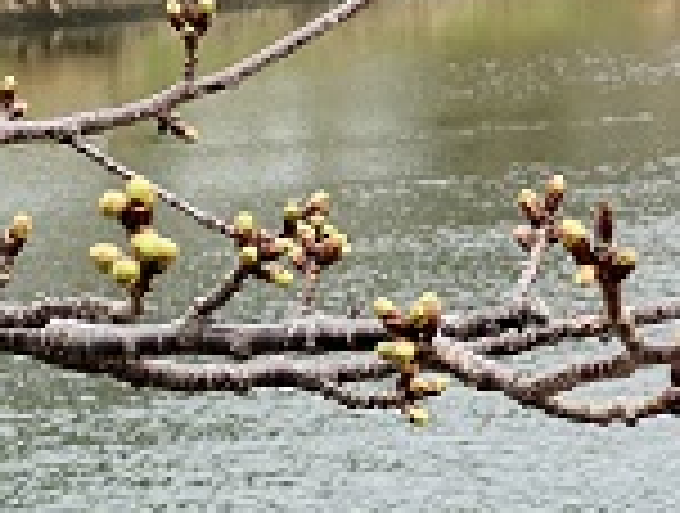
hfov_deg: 10.0
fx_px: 3899
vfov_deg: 7.5
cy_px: -122
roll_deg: +2.9
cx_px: 502
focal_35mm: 198
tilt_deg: -2.3
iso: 50
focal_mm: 9
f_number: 2.8
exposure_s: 1/99
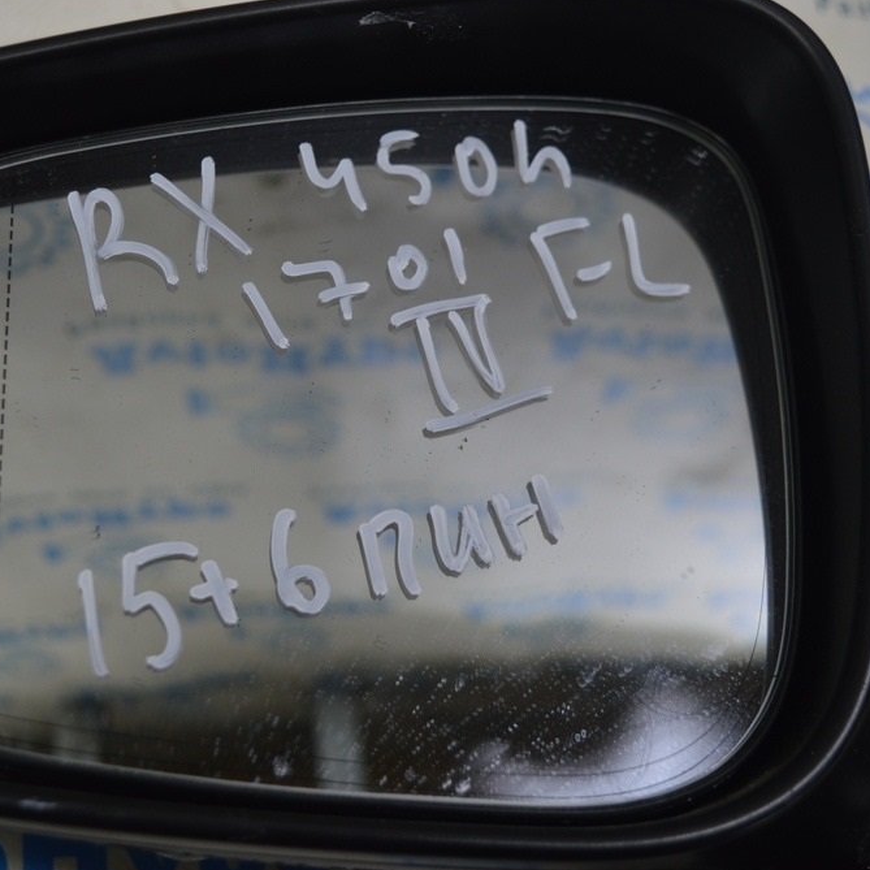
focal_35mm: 53
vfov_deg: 32.4
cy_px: 438
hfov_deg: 32.1
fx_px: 1497
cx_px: 291
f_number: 4.2
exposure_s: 1/80
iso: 400
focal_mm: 27
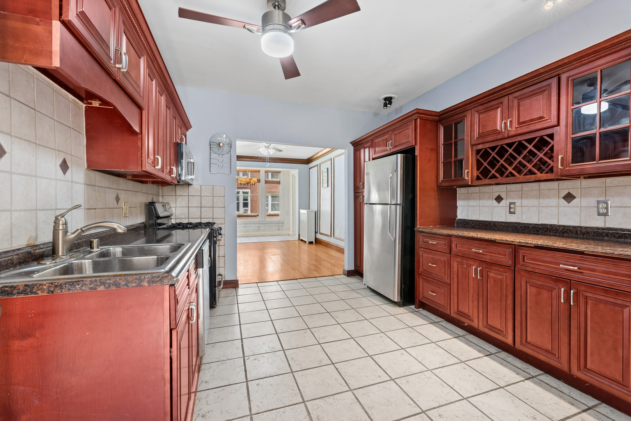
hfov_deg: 100.4
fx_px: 263
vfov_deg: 77.4
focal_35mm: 15
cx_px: 316
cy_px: 210
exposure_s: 1/2
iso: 400
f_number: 11
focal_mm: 15
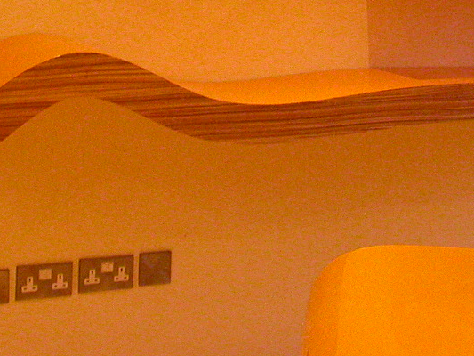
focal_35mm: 102
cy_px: -151
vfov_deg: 13.8
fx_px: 1397
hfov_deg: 18.9
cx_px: 422
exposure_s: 1/30
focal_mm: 8.9
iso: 400
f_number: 3.5
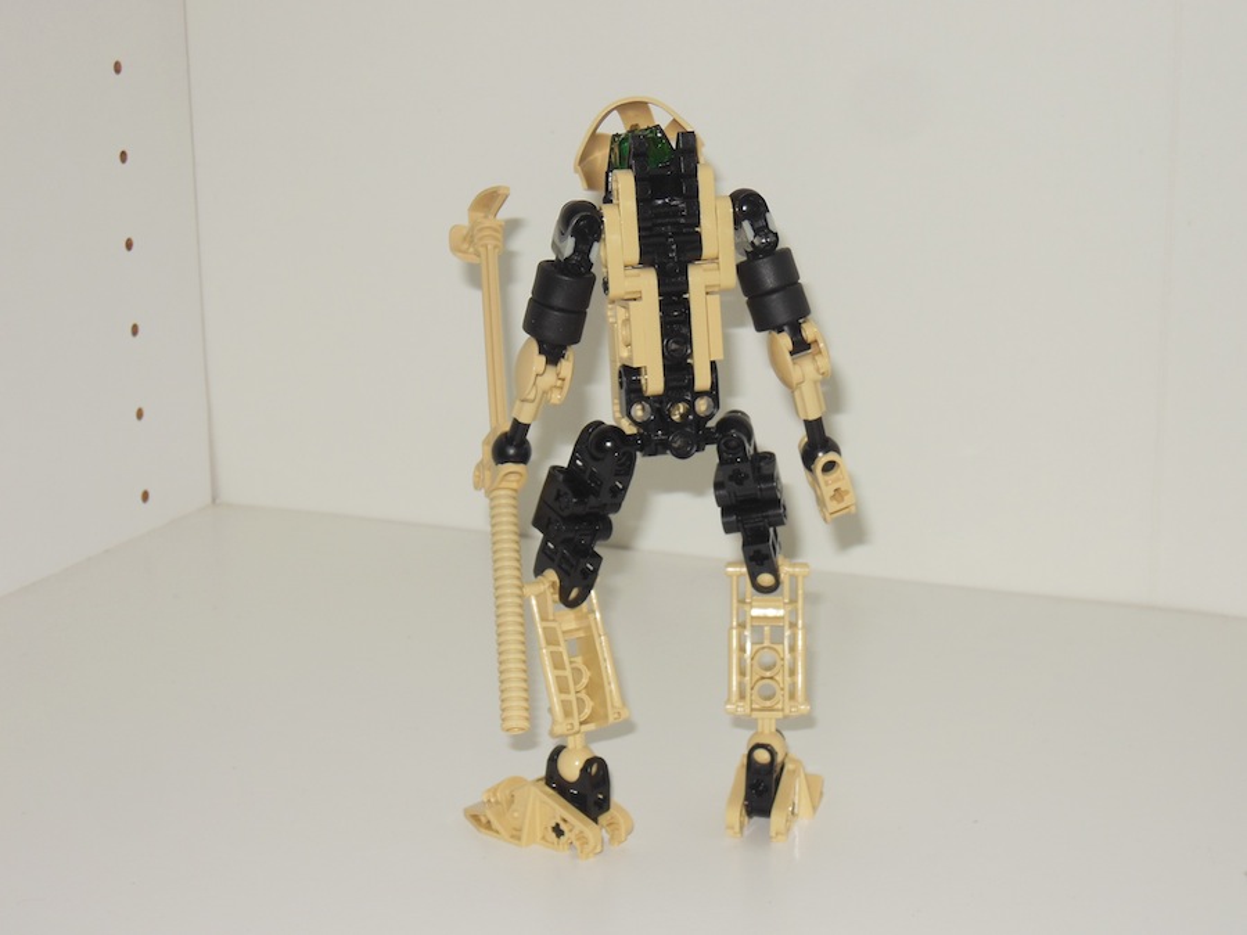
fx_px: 2378
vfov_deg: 22.3
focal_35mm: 66
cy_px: 468
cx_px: 624
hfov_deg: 29.4
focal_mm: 11.7
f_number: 4.3
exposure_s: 1/60
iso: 125
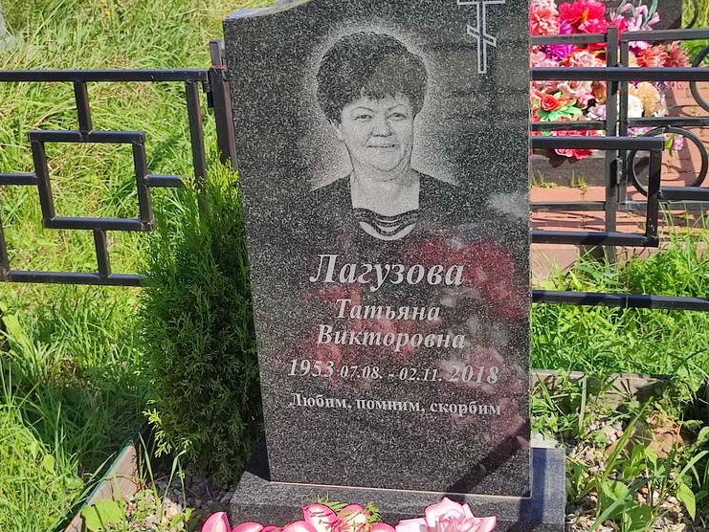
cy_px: 262
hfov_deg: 65.2
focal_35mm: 27
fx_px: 553
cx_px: 327
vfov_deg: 51.4
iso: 50
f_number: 1.9
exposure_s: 1/680
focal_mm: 6.04
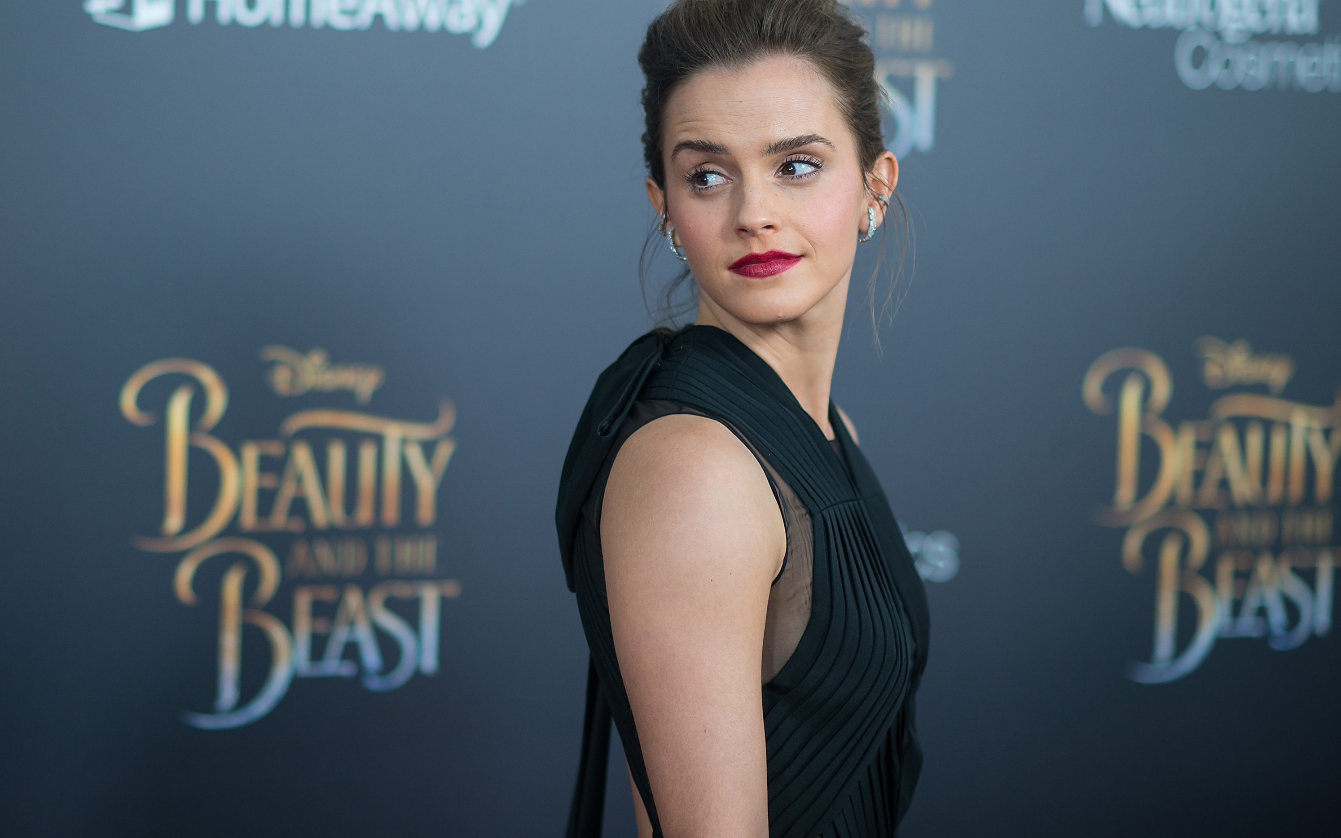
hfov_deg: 23.8
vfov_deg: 15.0
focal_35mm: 87
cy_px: 395
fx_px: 3180
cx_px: 672
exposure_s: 1/250
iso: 250
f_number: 2
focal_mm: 85
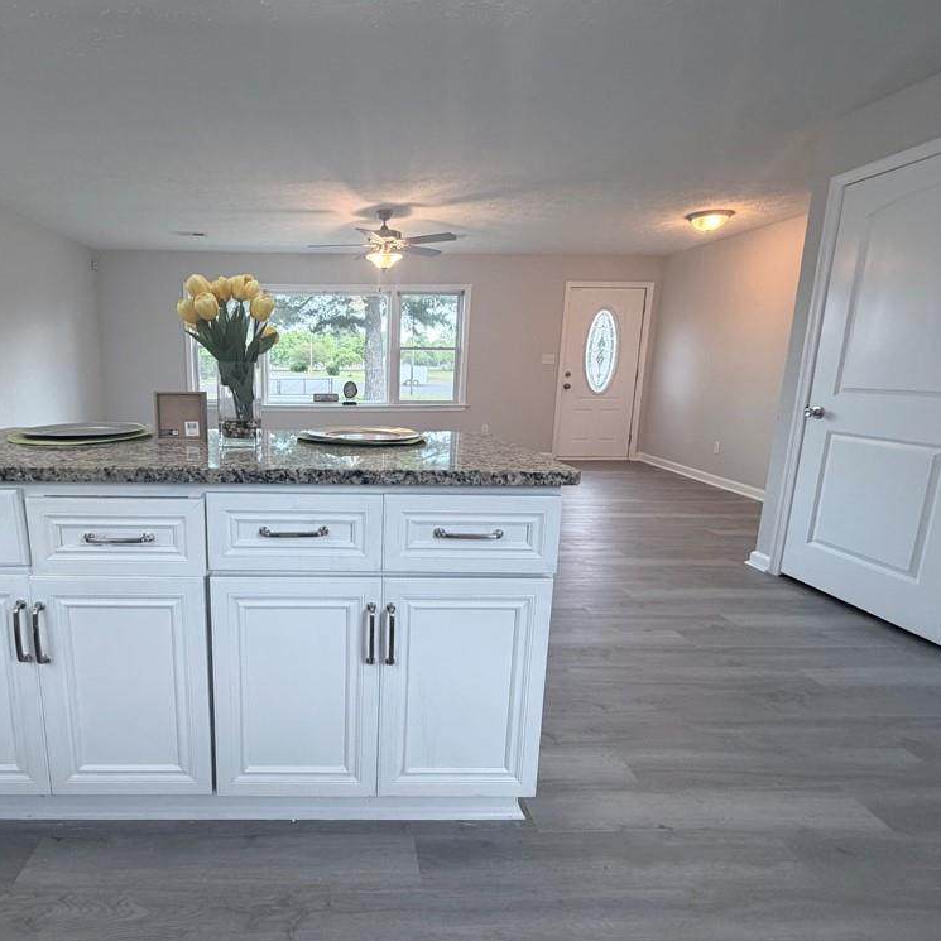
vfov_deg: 84.0
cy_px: 463
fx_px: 523
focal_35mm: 17
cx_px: 340
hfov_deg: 82.0
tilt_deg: -10.2
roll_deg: -0.1
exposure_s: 1/120
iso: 200
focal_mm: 2.22
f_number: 2.2
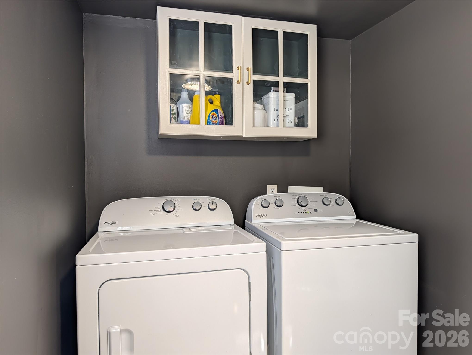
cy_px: 178
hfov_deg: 71.5
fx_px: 328
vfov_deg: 56.9
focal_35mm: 24
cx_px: 236
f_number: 1.68
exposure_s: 1/60
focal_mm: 6.9
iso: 30
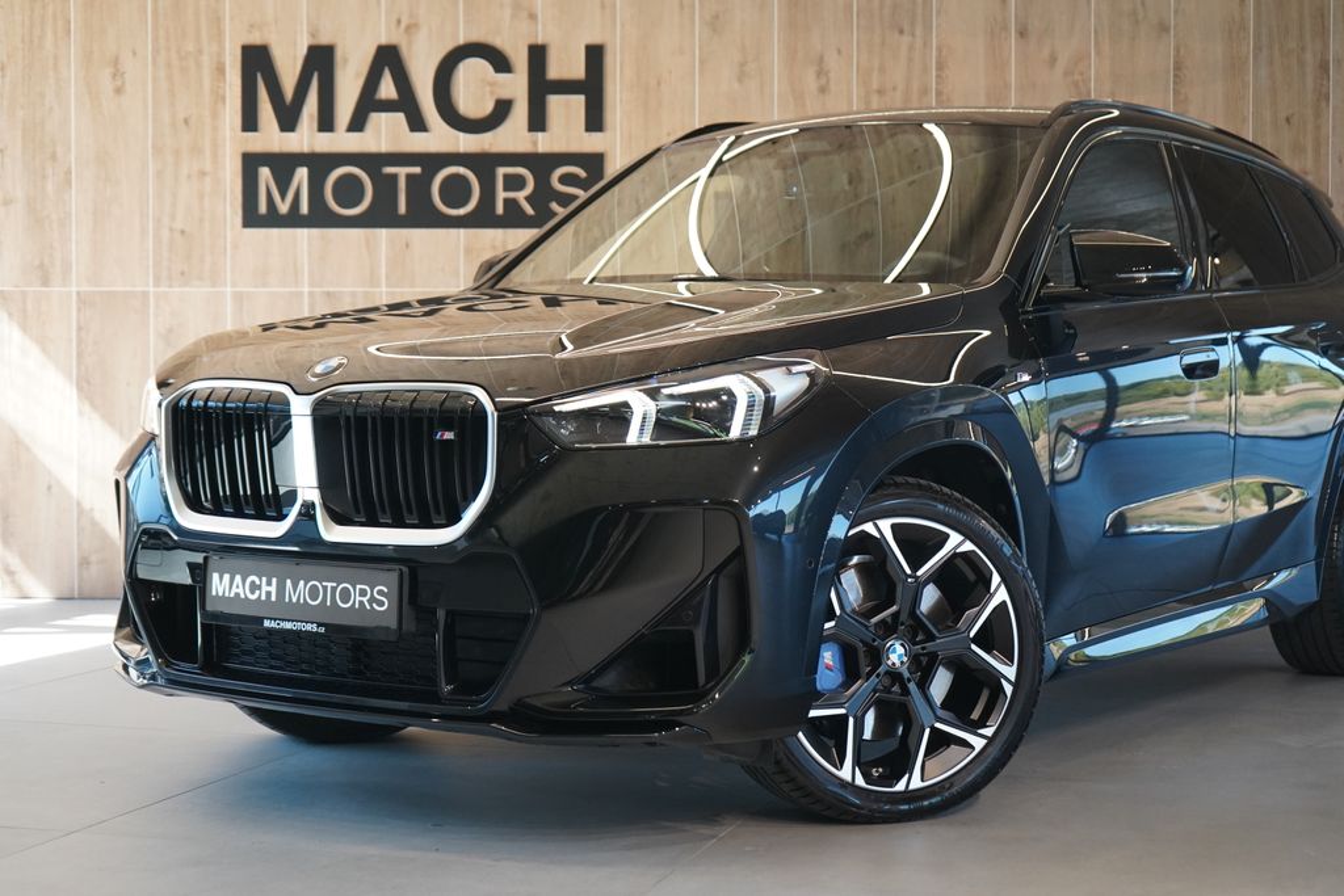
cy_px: 448
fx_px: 2203
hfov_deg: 33.9
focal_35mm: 59
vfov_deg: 23.0
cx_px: 672
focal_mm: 59
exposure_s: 1/160
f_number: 5
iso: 4000
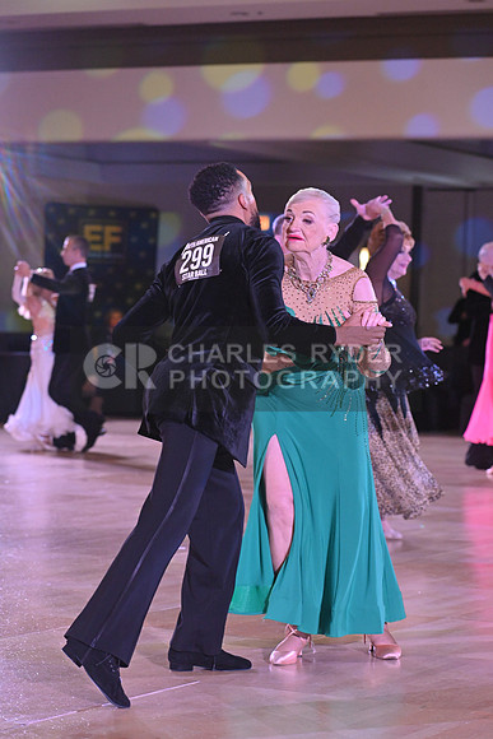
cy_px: 370
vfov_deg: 20.0
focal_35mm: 102
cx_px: 246
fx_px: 2094
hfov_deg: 13.4
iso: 3200
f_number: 5
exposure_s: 1/320
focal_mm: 102
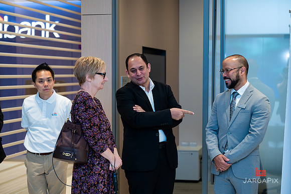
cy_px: 97
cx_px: 146
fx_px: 598
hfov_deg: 27.3
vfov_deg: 18.4
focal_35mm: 74
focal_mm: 74
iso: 400
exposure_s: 1/160
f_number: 3.2
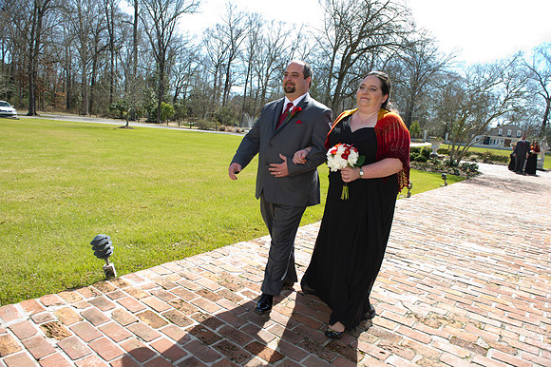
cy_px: 184
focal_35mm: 24
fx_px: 367
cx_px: 276
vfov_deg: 53.1
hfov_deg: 73.8
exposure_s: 1/200
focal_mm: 24
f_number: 5.6
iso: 100
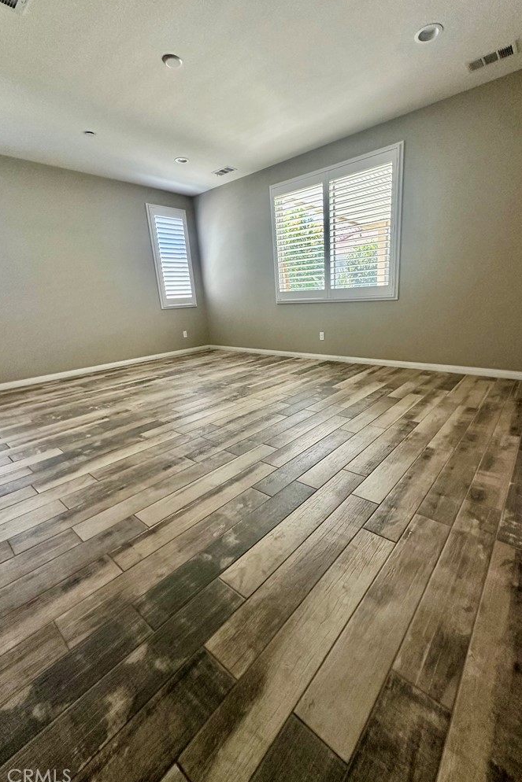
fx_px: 326
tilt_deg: -16.8
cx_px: 287
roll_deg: +1.8
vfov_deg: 100.4
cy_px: 385
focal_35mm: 15
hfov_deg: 77.1
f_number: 2.2
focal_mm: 2.22
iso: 320
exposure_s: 1/120
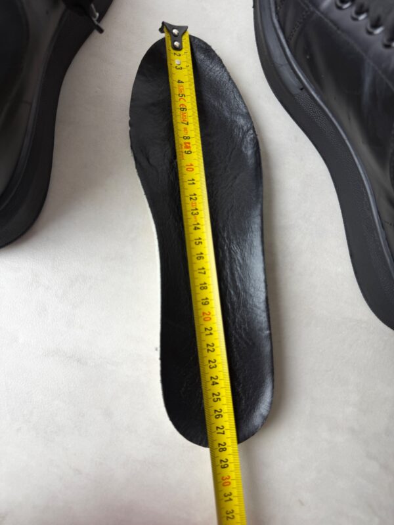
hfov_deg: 56.8
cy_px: 262
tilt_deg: -80.6
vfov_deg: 71.6
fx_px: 364
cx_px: 197
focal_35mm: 24
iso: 80
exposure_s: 1/100
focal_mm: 6.76
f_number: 1.78
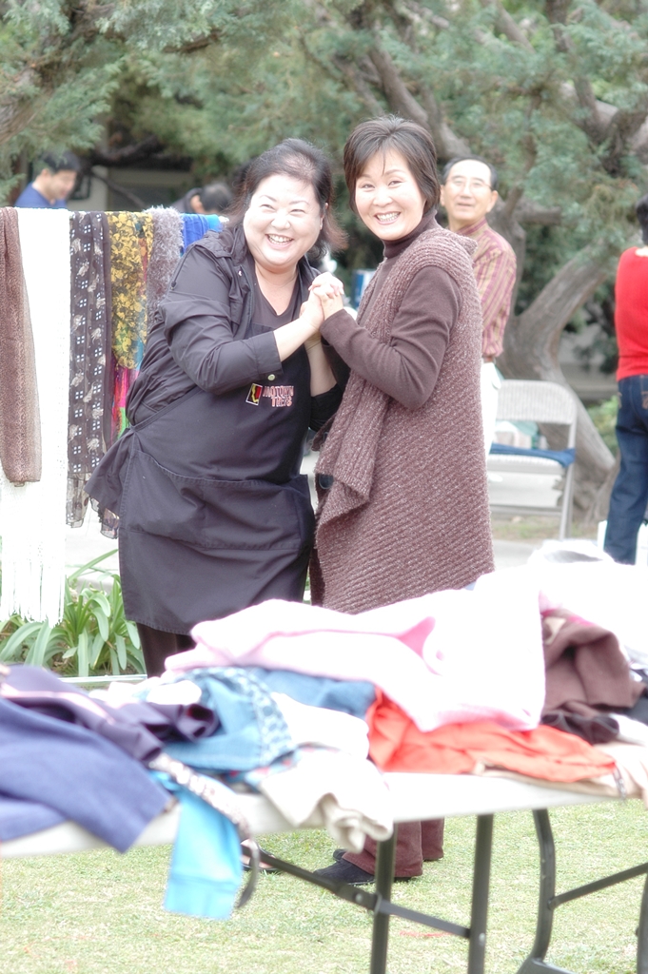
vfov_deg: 16.1
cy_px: 487
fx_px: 3448
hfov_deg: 10.7
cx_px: 324
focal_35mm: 128
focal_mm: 85
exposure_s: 1/125
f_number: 4
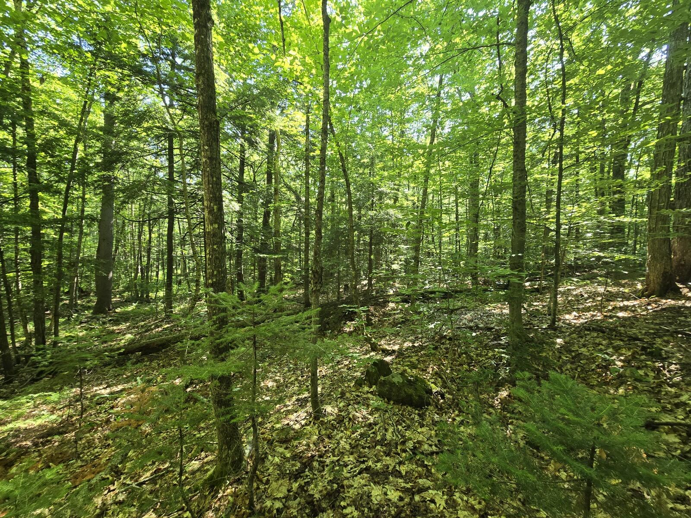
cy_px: 259
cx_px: 346
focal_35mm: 13
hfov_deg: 106.2
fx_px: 260
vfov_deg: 89.9
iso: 80
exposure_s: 1/60
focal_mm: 2.2
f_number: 2.2
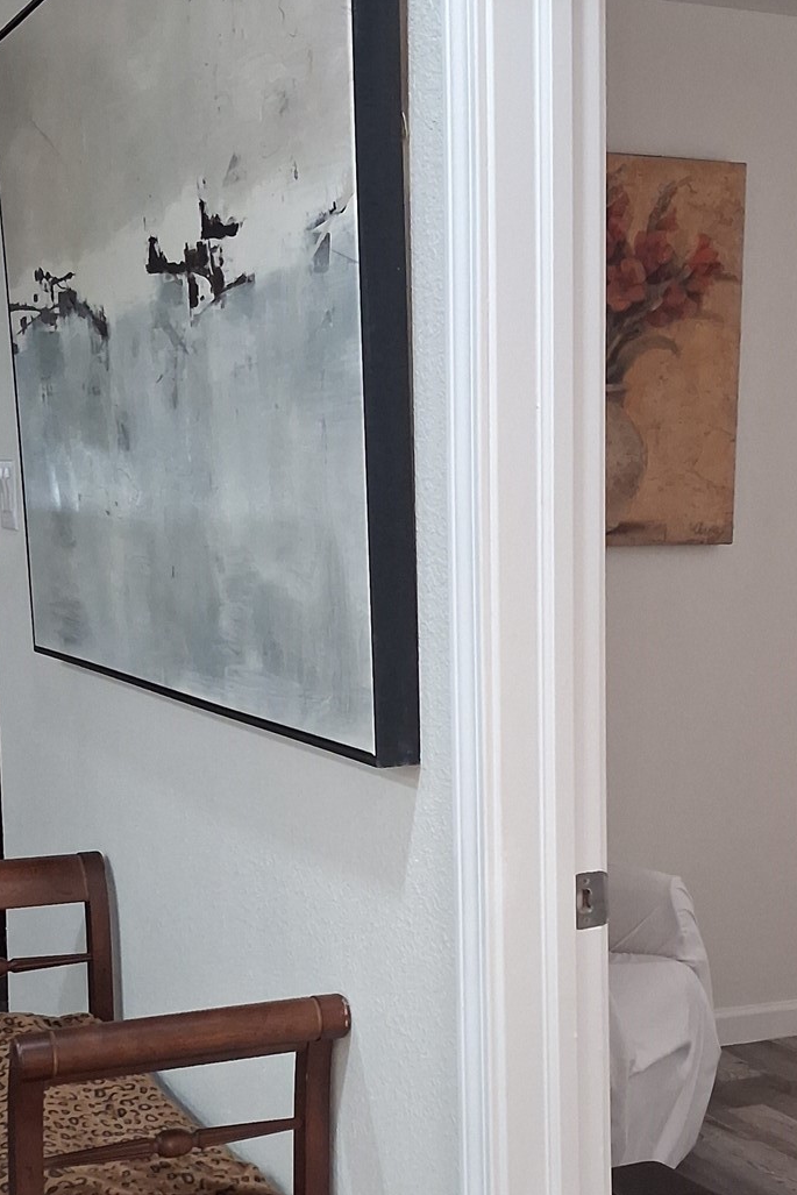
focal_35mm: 56
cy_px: 769
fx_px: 1859
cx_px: 378
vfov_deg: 35.4
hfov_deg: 24.2
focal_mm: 4
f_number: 1.8
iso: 400
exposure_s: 1/60
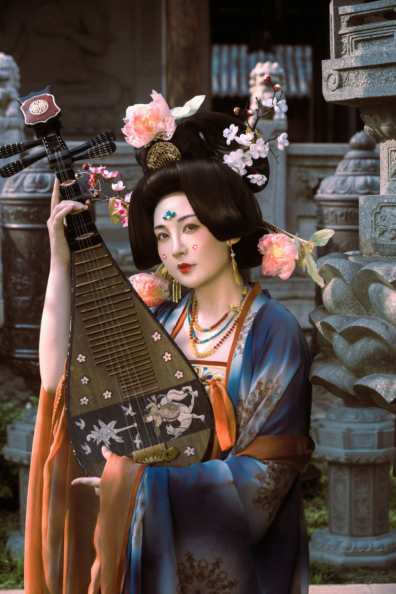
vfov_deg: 27.0
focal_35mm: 75
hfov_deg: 18.2
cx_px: 198
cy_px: 297
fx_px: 1237
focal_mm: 75
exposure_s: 1/320
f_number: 6.3
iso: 100
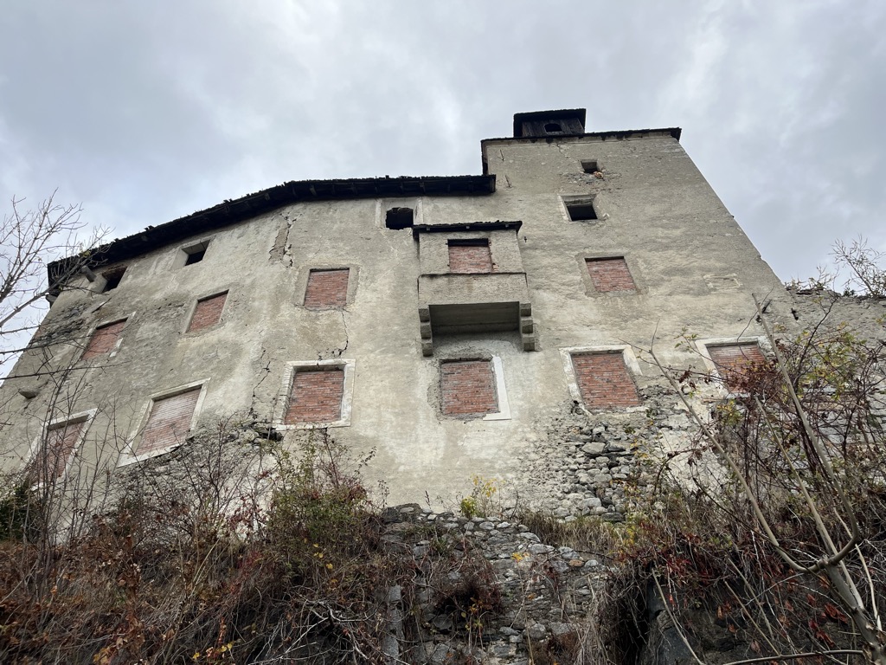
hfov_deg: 67.3
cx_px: 443
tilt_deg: +50.9
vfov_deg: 53.1
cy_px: 332
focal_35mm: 26
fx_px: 665
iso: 50
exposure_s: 1/693
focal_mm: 5.1
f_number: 1.6
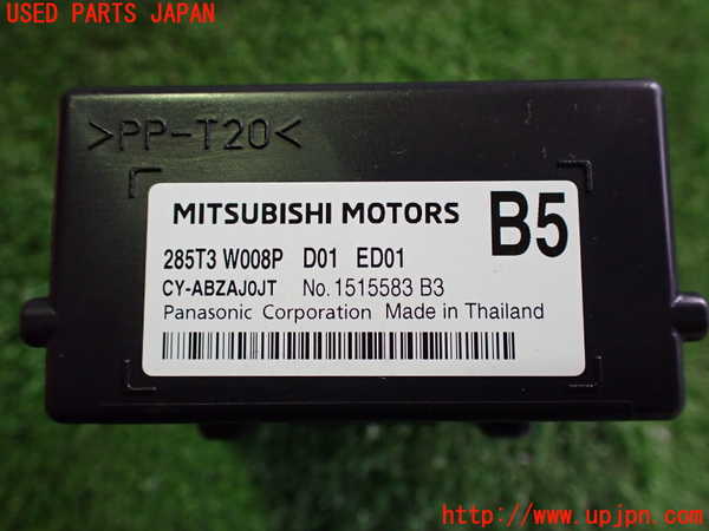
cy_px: 266
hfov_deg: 60.0
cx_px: 354
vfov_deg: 46.8
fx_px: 614
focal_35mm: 30
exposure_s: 1/125
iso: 800
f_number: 2.3
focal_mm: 5.4
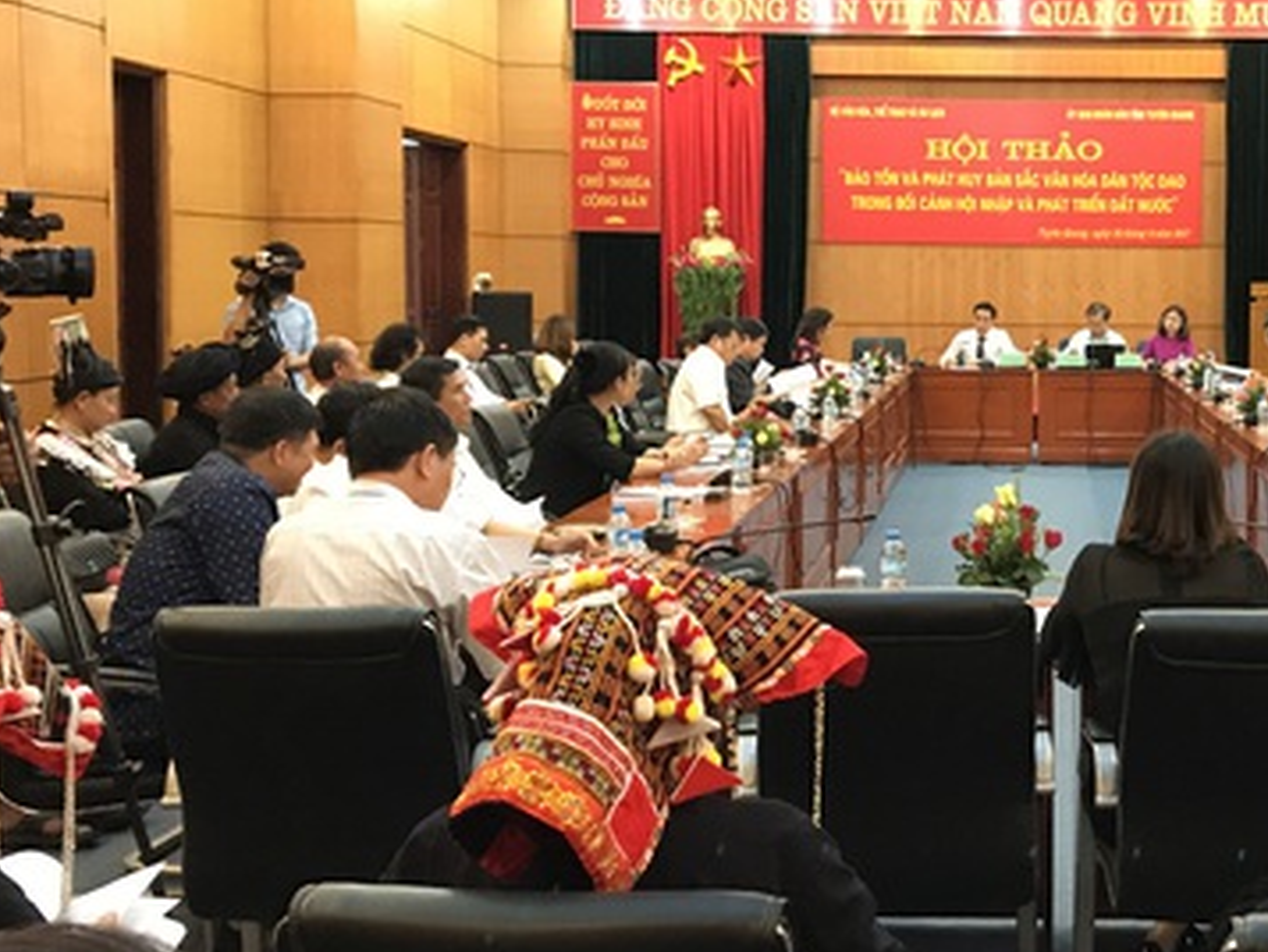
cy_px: 409
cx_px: 1005
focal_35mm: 51
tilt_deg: -3.5
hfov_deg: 36.3
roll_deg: +0.1
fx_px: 1869
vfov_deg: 28.5
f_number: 1.8
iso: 100
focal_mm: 3.99
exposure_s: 1/13
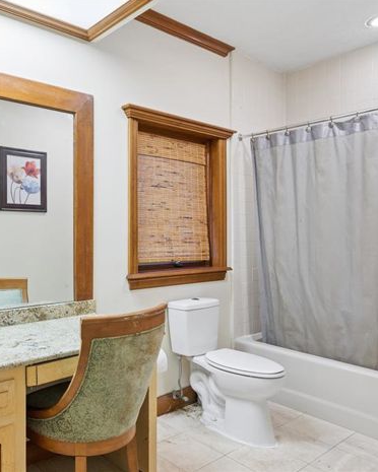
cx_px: 72
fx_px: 388
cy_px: 235
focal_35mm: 28
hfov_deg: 48.8
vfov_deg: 62.7
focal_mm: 19.5
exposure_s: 1
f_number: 9
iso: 200
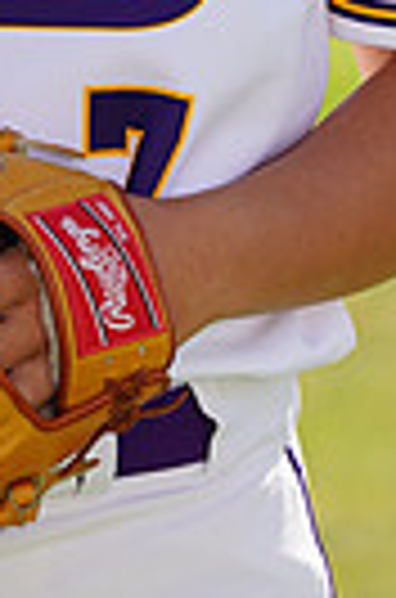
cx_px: -90
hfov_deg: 1.4
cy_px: -355
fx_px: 15988
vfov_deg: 2.1
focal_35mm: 964
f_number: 8
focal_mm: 221
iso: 100
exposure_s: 1/250
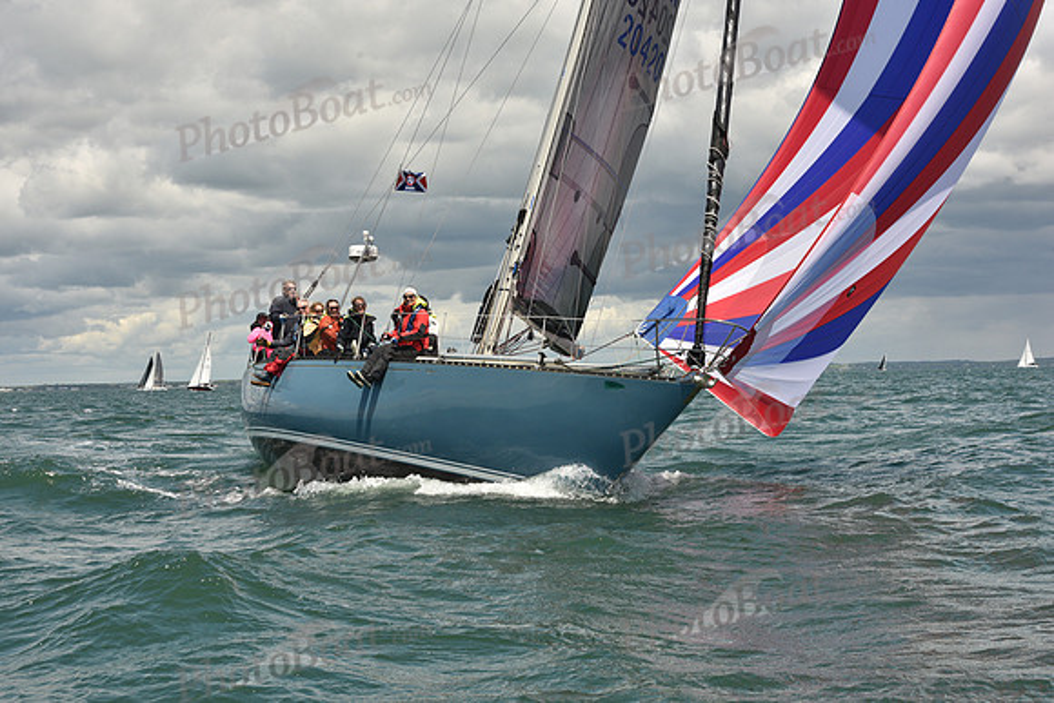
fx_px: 2050
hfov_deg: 28.8
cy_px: 352
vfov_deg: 19.5
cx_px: 527
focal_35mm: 70
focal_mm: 70
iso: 320
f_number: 11
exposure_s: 1/800
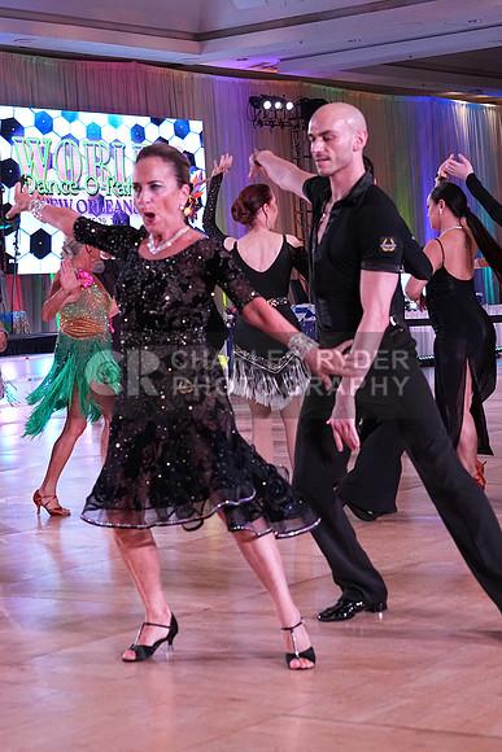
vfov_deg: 26.0
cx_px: 251
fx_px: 1630
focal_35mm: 78
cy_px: 376
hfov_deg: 17.5
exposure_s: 1/400
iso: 3200
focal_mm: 52
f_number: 5.6
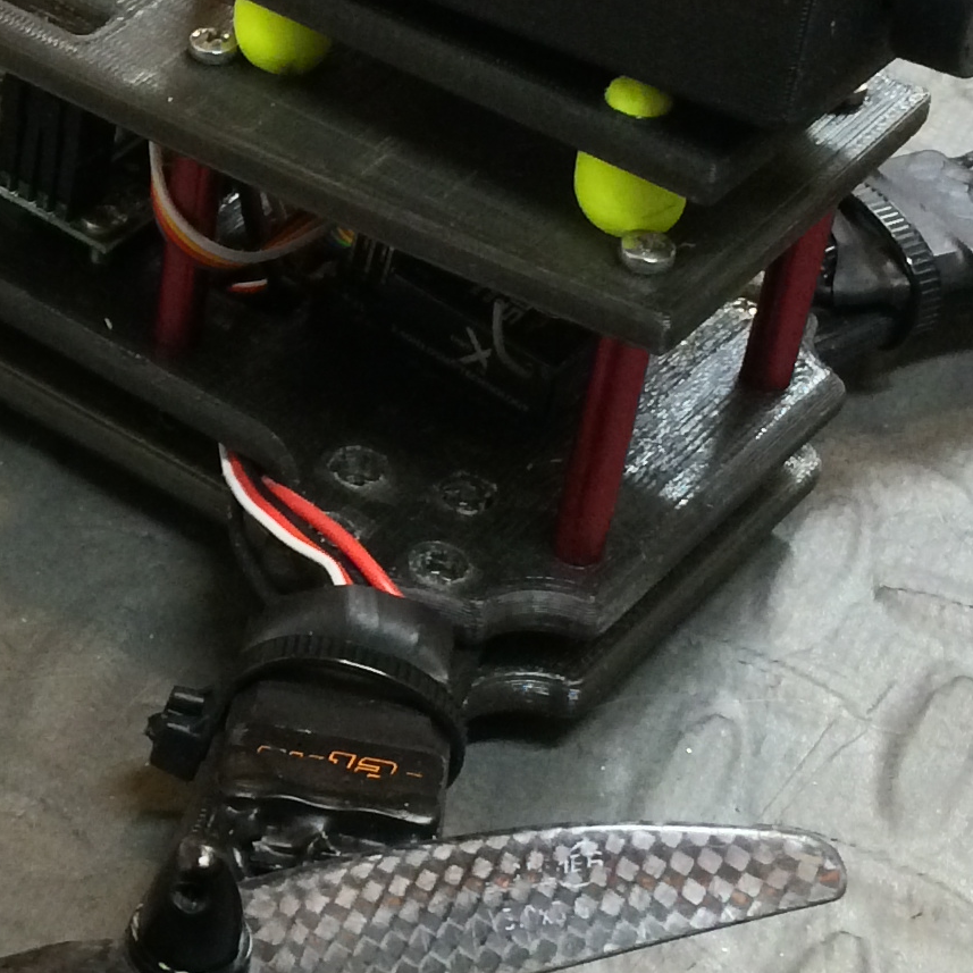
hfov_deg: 16.6
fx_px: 3212
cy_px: 385
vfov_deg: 17.2
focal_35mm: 101
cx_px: -131
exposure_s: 1/30
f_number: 2.2
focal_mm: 4.12
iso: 250
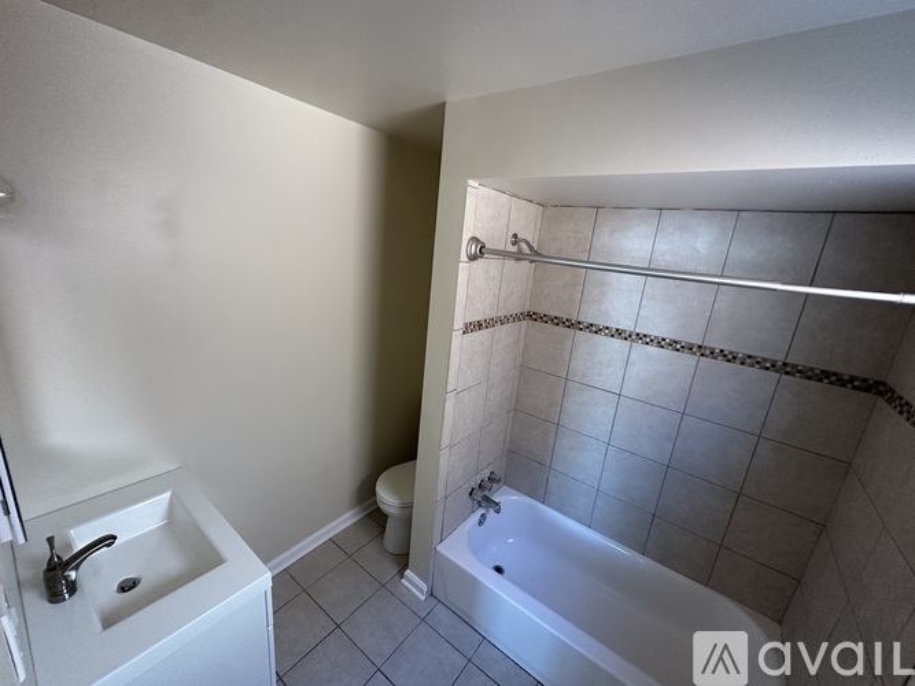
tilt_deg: -15.2
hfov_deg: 102.1
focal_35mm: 14
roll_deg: -5.8
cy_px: 343
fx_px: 370
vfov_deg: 85.7
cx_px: 458
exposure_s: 1/65
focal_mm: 2.22
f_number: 2.2
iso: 320
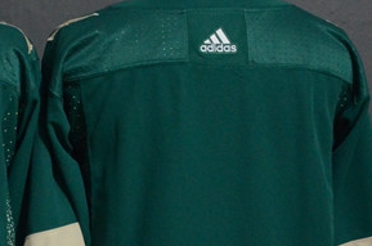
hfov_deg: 12.9
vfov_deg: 8.6
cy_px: 227
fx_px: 1628
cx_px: 28
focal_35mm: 158
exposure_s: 1/30
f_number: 4.2
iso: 4000
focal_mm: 38
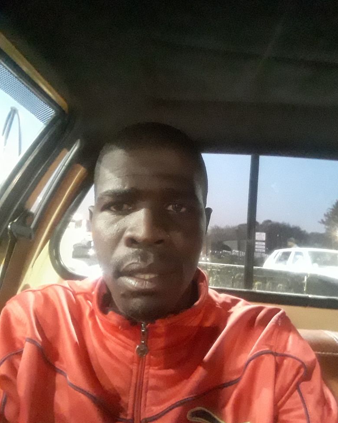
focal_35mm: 25
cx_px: 176
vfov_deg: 68.1
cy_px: 221
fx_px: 313
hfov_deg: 56.8
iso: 1000
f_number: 2.2
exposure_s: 1/13
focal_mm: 1.95
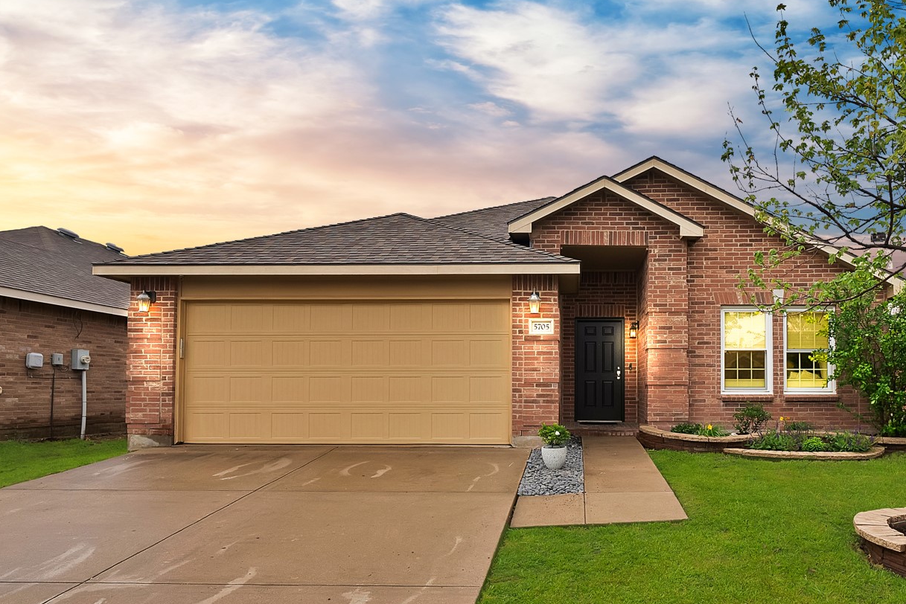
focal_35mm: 23
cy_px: 369
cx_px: 559
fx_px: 579
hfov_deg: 74.9
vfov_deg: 54.6
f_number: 9
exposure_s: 1/200
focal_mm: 14
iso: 640
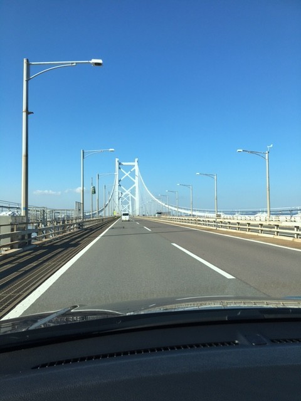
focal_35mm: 29
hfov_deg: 48.2
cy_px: 200
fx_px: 336
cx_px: 150
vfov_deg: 61.7
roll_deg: +0.8
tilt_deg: +3.6
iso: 25
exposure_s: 1/1012
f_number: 2.2
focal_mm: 4.15
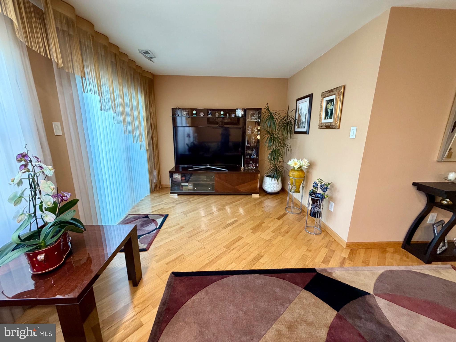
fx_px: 184
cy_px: 171
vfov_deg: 85.7
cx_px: 228
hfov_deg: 102.1
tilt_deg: -13.1
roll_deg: -0.1
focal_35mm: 14
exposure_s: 1/60
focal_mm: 2.22
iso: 250
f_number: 2.2
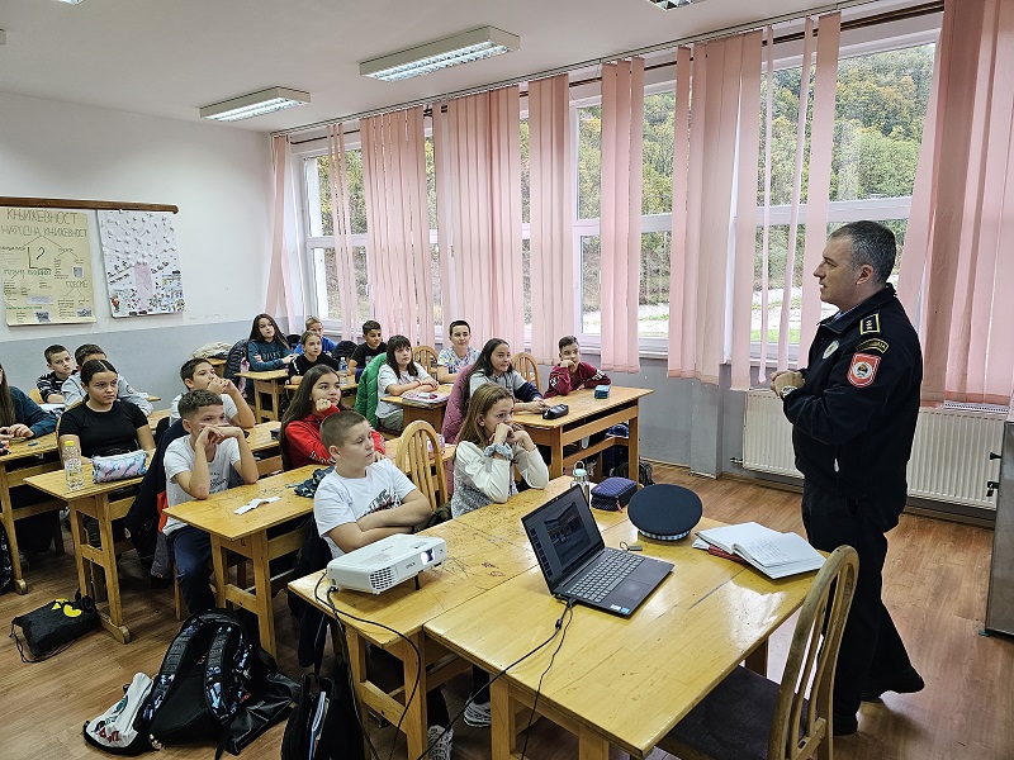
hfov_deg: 73.9
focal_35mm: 23
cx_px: 507
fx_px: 674
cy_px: 380
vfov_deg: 58.9
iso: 250
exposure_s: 1/100
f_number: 1.7
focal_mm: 6.3
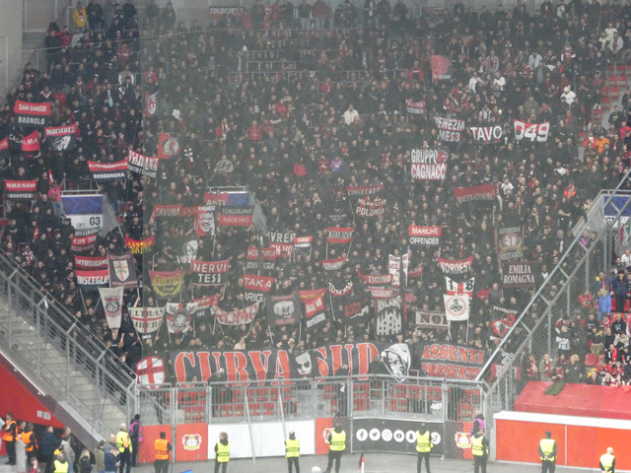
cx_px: 316
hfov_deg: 9.9
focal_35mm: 200
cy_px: 236
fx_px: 3646
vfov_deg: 7.4
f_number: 5.6
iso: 1600
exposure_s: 1/80
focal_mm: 35.8
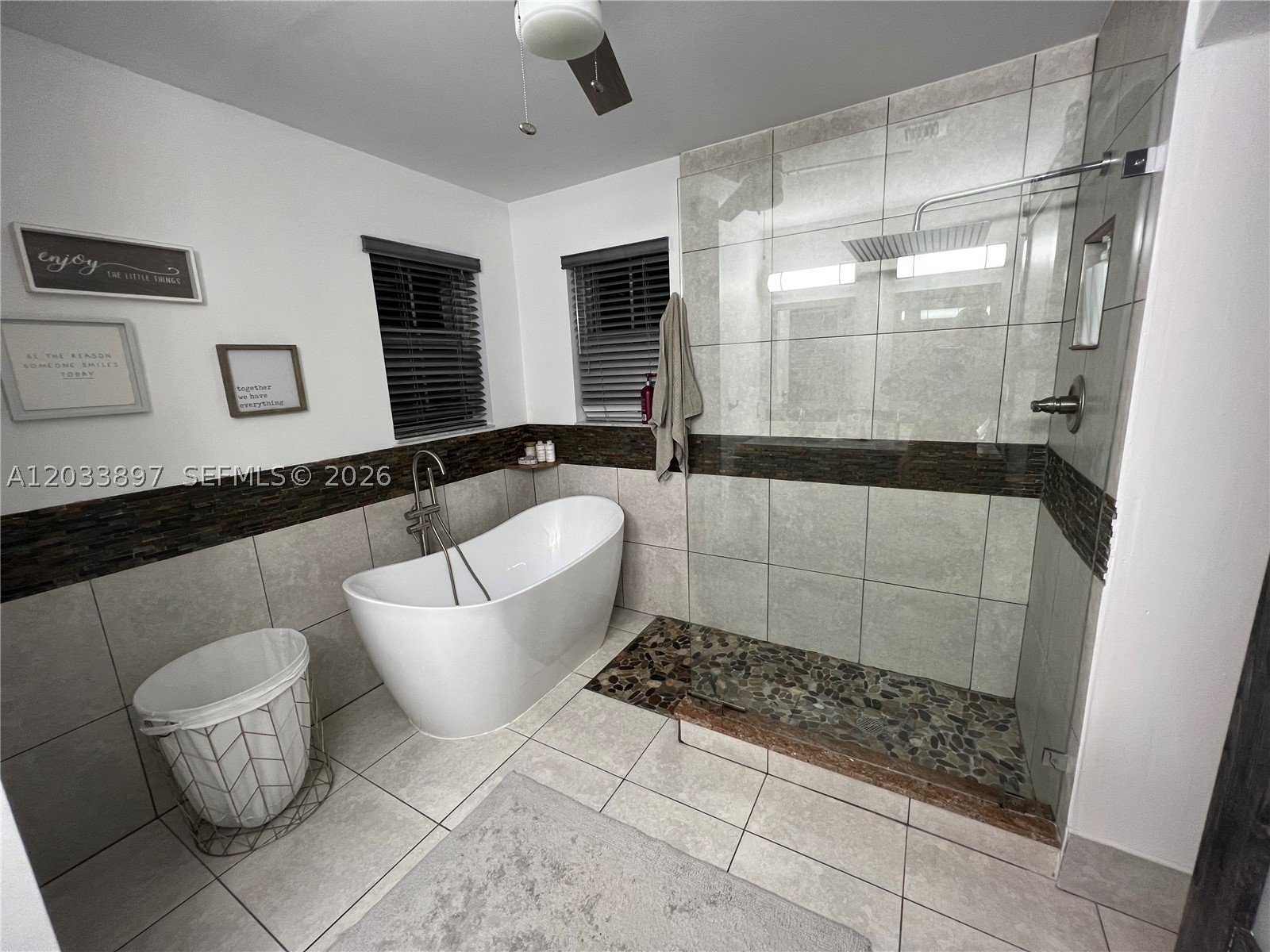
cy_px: 476
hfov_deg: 106.2
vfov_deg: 89.9
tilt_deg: -12.9
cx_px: 635
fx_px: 477
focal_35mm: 13
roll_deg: +2.6
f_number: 1.8
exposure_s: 1/60
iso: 160
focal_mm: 1.57
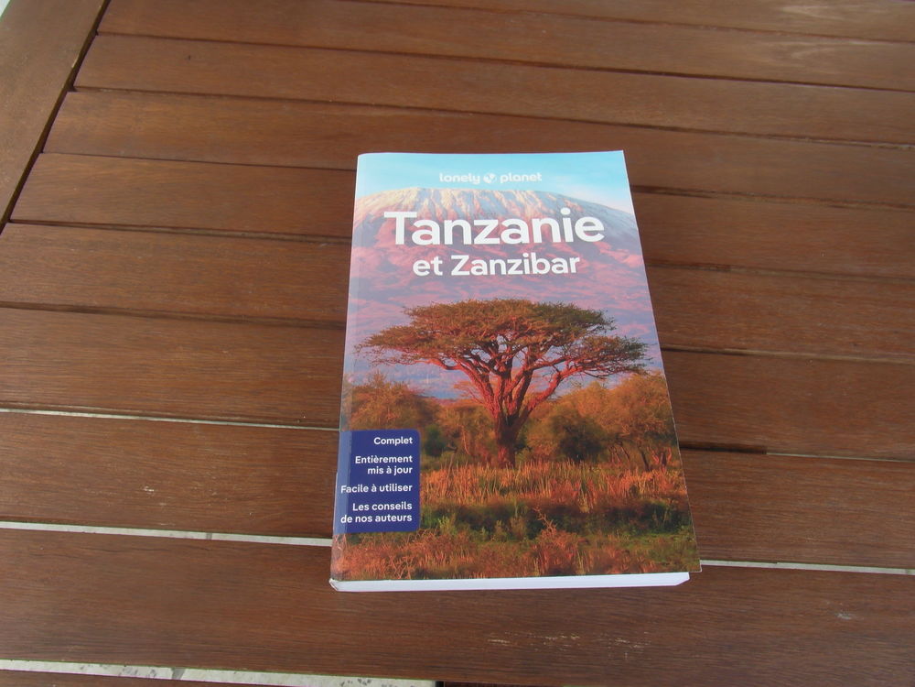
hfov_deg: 71.6
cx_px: 458
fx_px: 634
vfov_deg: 56.8
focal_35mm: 24
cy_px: 344
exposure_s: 1/30
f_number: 4.6
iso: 80
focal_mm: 4
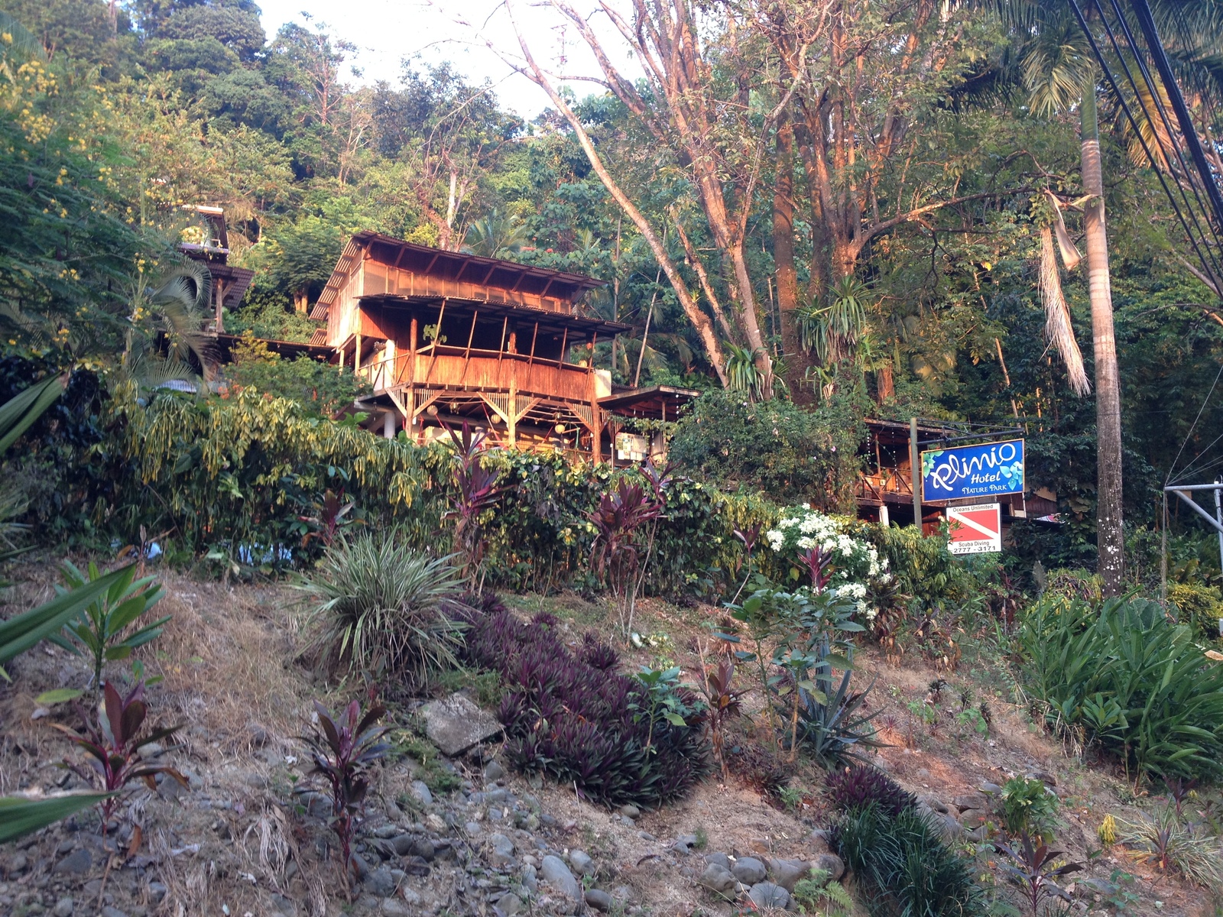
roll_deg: +0.8
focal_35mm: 35
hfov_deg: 52.6
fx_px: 1237
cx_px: 612
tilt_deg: +12.9
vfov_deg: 40.7
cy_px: 458
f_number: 2.4
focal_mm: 4.28
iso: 50
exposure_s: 1/30
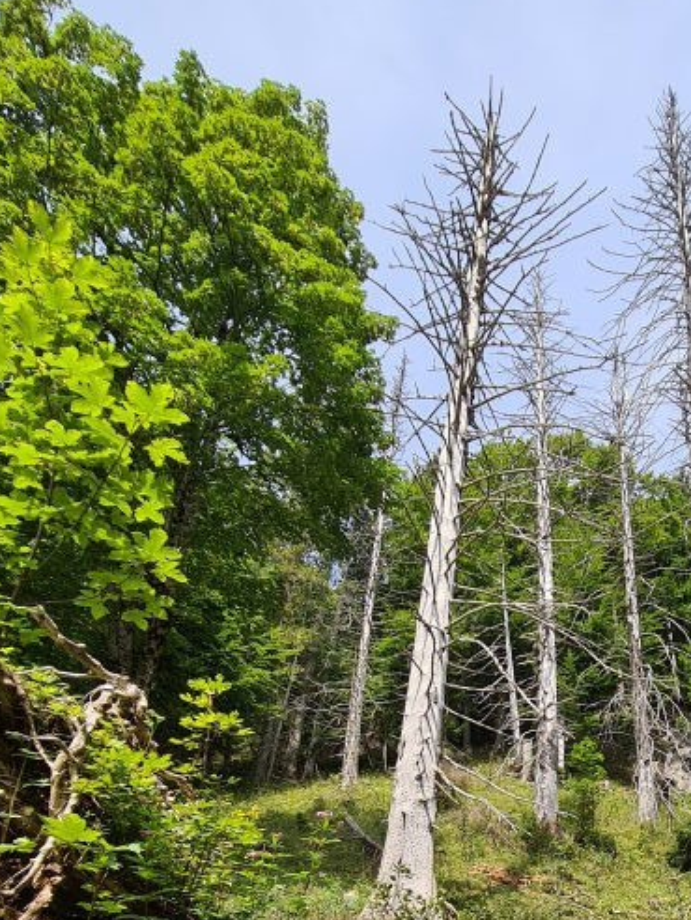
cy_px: 812
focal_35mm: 27
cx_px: 529
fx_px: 718
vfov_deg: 57.1
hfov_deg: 49.1
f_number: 2.2
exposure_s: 1/930
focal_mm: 2.2
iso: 64
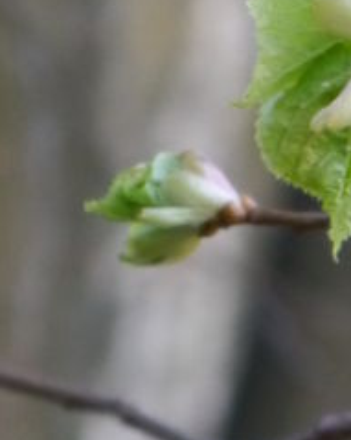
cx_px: 310
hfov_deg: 4.4
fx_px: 4535
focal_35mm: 349
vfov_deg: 5.5
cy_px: 112
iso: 1000
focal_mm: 34
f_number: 5.2
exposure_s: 1/80
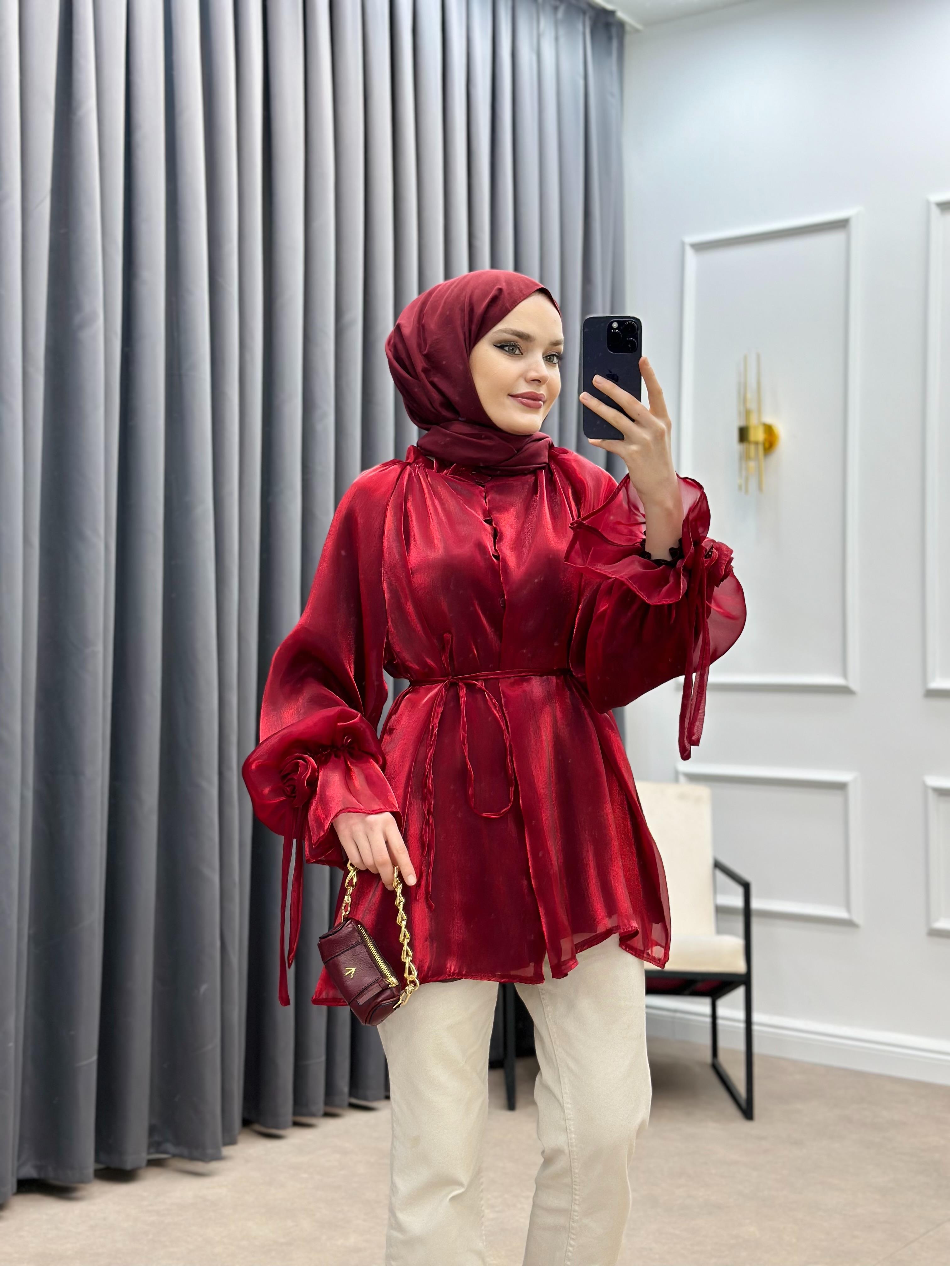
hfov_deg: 30.3
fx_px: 1756
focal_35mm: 48
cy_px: 633
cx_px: 475
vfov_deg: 39.7
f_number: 1.78
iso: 80
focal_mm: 6.86
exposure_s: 1/141
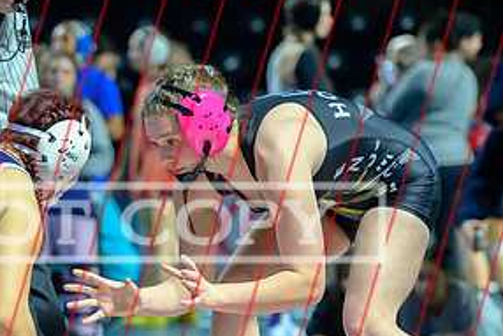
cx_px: 183
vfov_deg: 5.1
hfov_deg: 7.7
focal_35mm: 269
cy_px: 292
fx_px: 3760
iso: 4000
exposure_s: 1/800
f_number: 2.8
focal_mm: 104
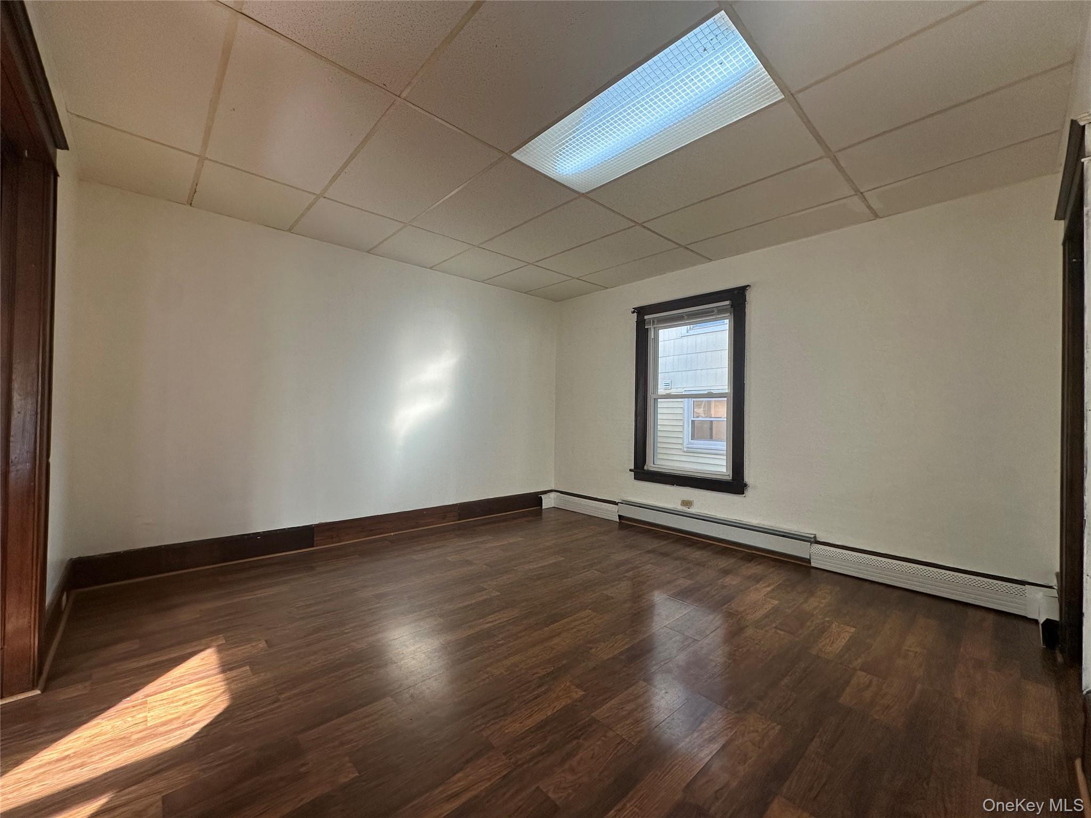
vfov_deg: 85.7
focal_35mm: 14
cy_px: 409
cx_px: 546
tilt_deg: +1.1
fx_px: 441
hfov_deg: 102.1
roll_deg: -1.4
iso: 100
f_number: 2.2
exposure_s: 1/90
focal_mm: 2.22
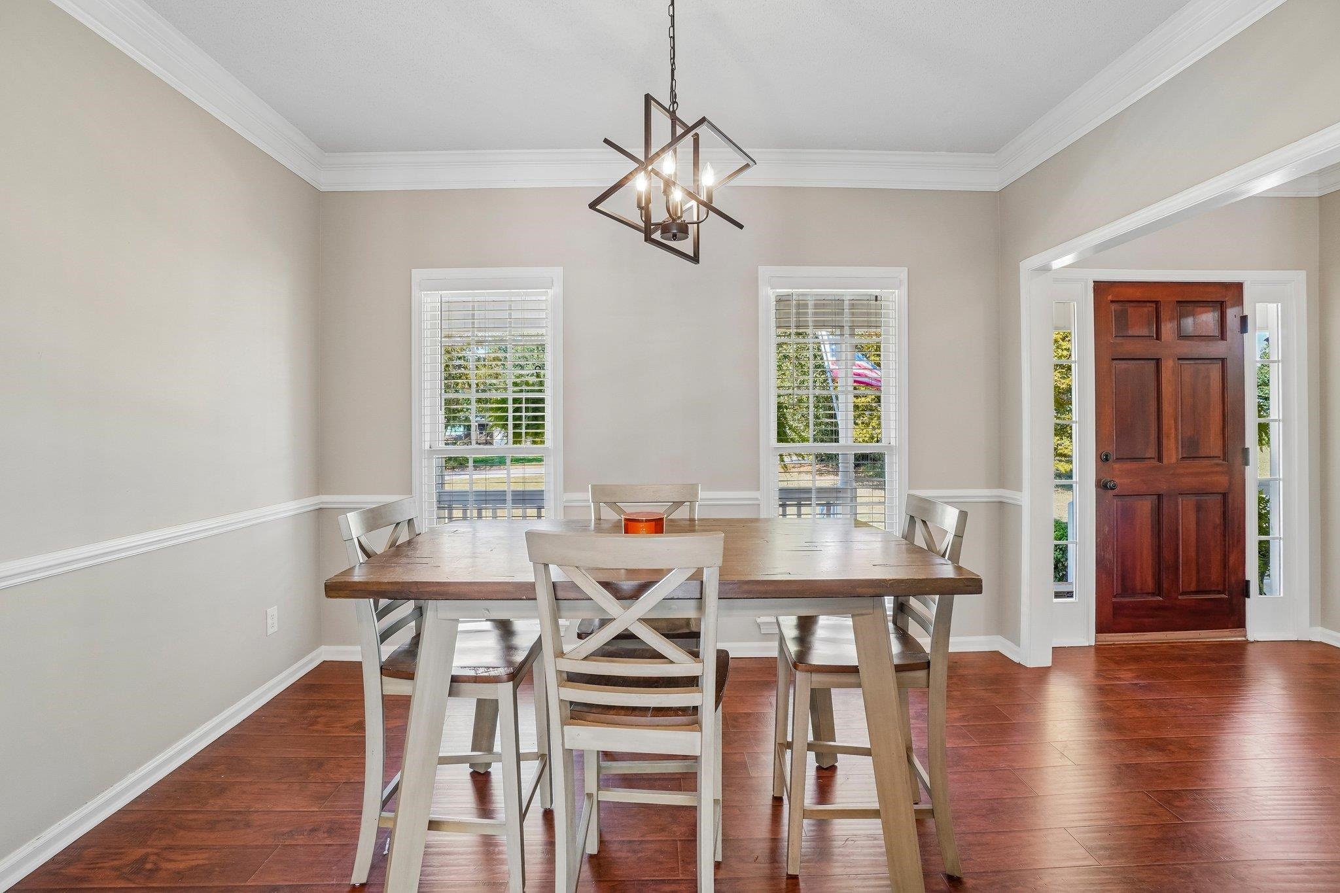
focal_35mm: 15
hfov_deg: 100.4
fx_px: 558
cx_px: 670
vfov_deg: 77.3
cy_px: 446
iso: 320
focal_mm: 10
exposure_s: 1/30
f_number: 8
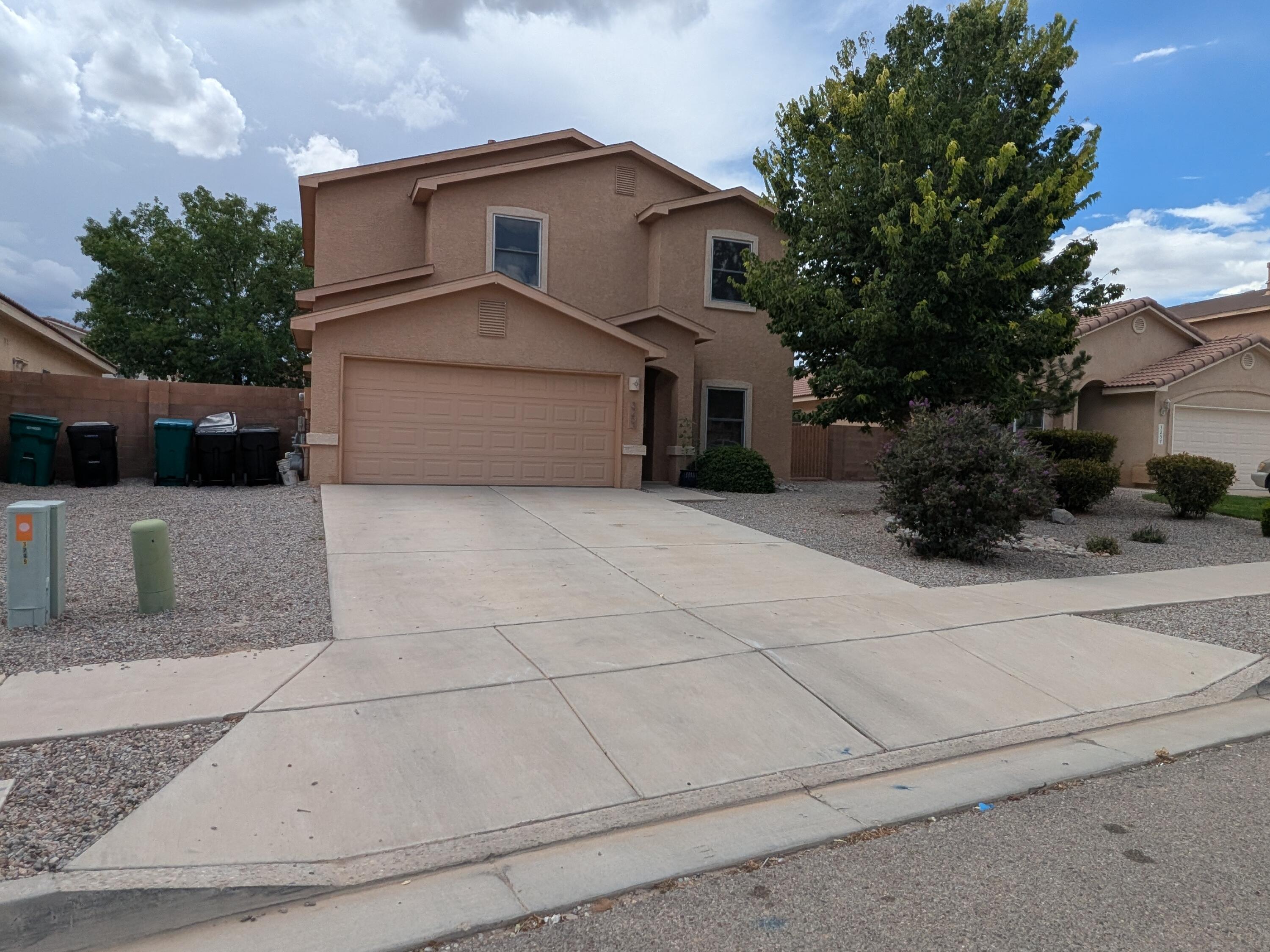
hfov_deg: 94.5
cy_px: 476
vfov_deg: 78.1
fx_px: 587
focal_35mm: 16
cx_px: 635
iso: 47
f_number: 2.2
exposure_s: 1/1686
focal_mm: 2.22
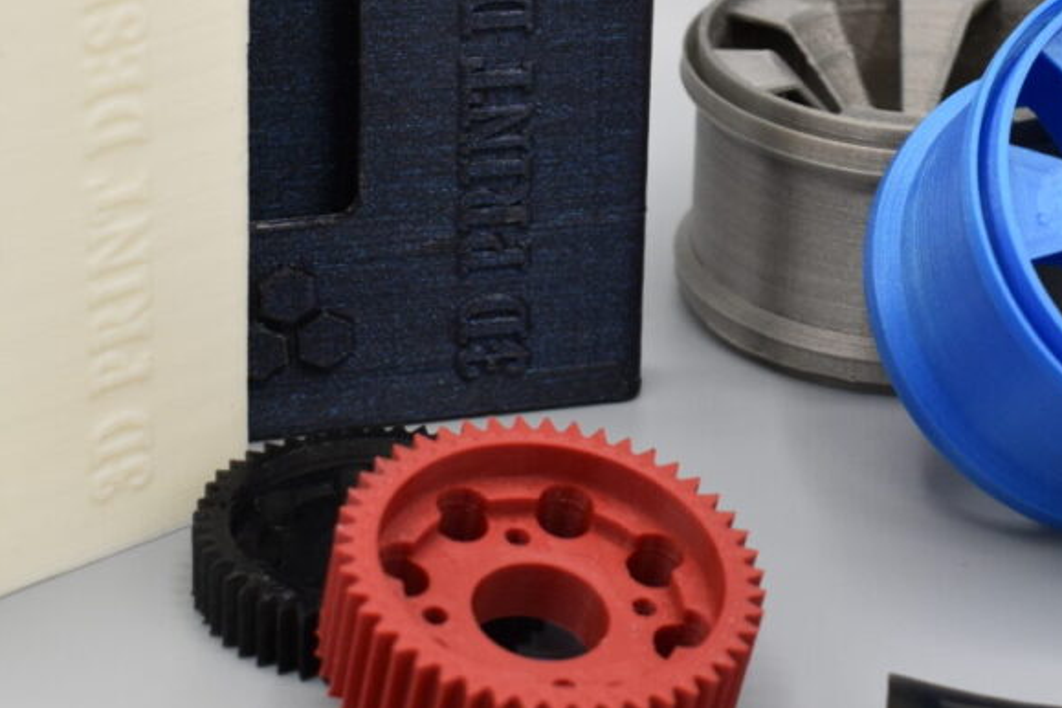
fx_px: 3638
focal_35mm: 123
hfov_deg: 16.5
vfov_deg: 11.1
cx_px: 877
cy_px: 279
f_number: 5.6
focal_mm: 31
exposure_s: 1/125
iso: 280
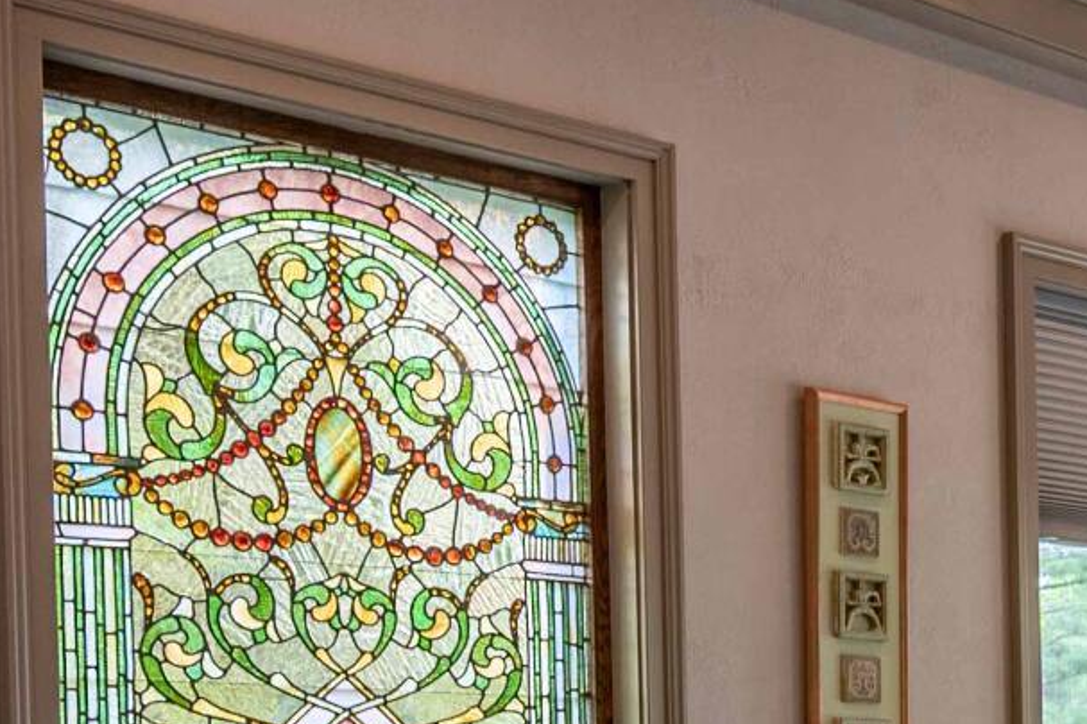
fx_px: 2609
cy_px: 900
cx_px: 1862
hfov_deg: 19.0
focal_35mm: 86
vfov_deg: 15.2
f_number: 5
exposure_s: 1/80
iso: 400
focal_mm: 17.5
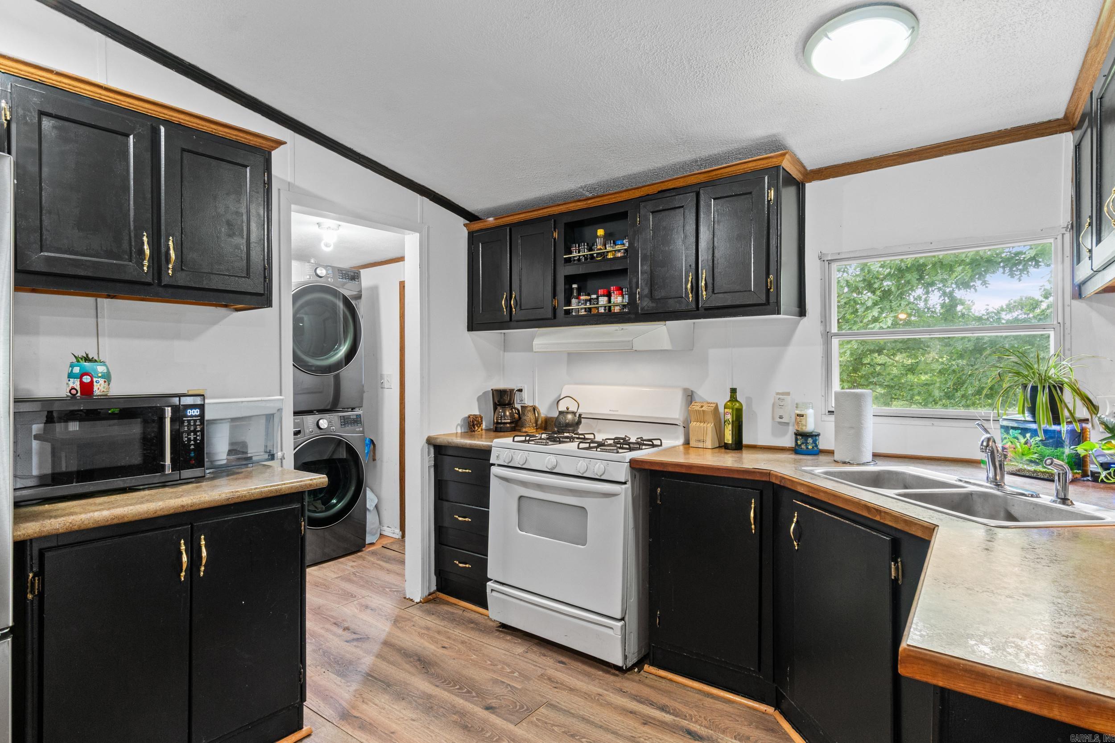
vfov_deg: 67.4
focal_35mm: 18
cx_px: 558
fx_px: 557
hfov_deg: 90.0
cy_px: 372
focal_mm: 12
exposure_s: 1/1.67
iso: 400
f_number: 8
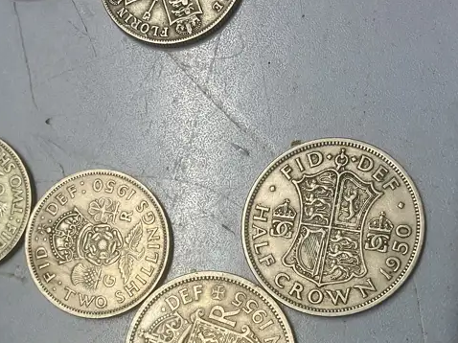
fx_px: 793
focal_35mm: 60
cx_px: 191
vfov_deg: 23.6
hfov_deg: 32.1
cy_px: 320
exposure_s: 1/50
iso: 64
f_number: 1.8
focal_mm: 3.99
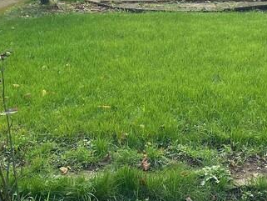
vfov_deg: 17.3
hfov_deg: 23.4
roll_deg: +0.5
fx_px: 640
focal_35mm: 83
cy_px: -9
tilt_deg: -5.9
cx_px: 177
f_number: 1.8
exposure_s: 1/912
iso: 32
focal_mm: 4.25
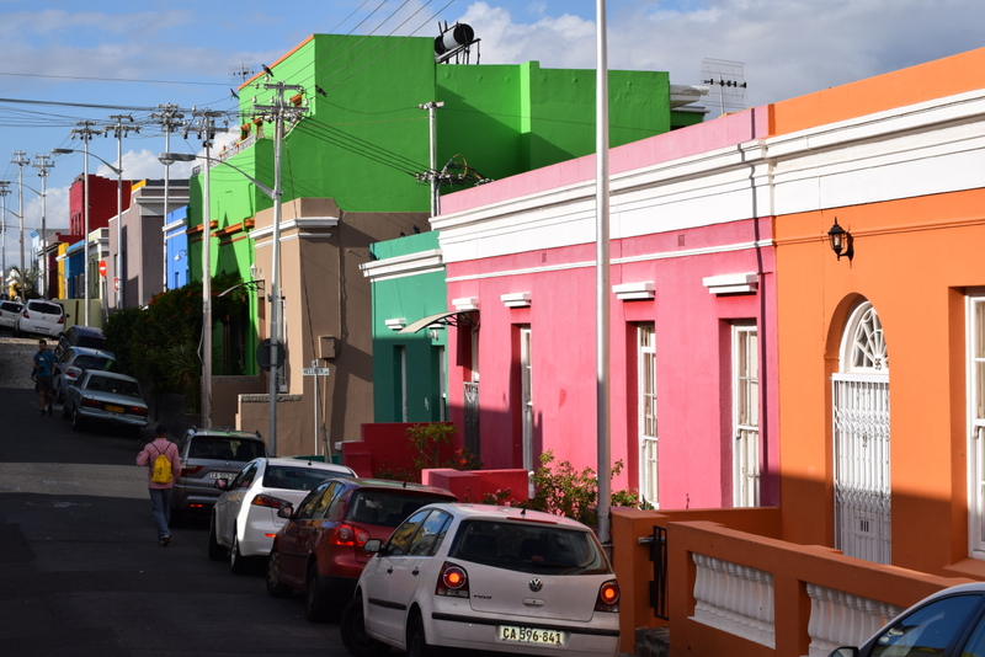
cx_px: 492
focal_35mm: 82
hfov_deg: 24.6
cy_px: 328
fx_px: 2258
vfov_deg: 16.6
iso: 100
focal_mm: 55
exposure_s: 1/200
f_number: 14
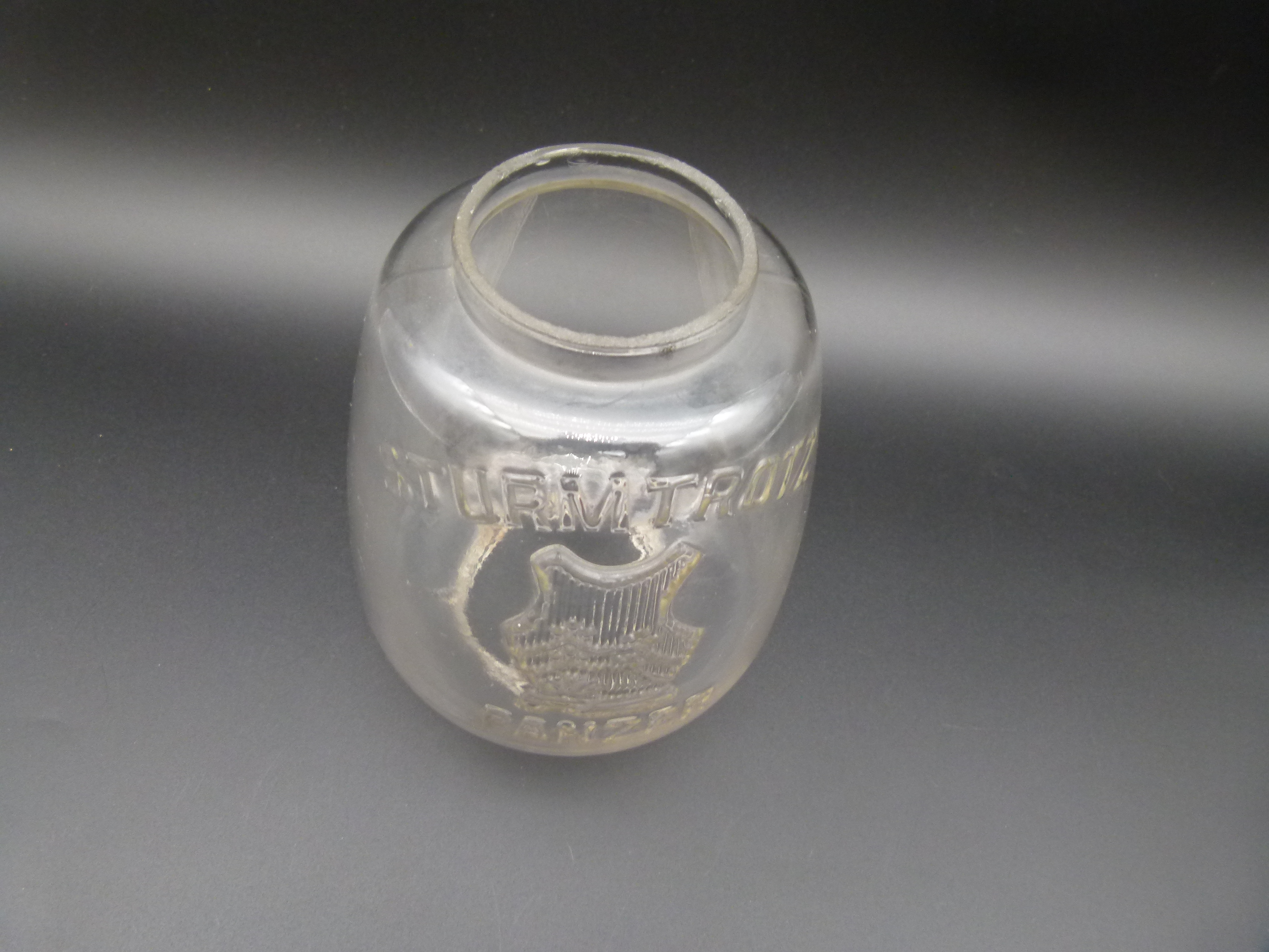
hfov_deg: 69.4
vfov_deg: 54.9
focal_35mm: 25
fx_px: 916
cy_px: 476
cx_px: 634
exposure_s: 1/60
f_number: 2.8
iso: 200
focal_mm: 4.5
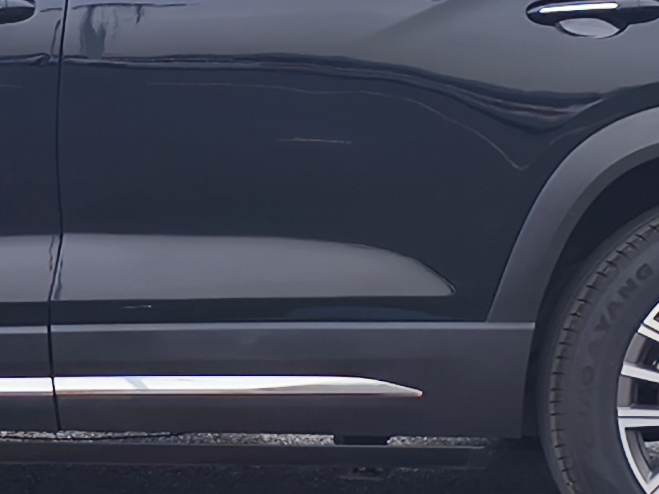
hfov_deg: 11.2
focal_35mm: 174
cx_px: -3
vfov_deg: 8.5
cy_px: 118
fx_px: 3313
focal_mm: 5.84
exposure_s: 1/1126
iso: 80
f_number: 1.6
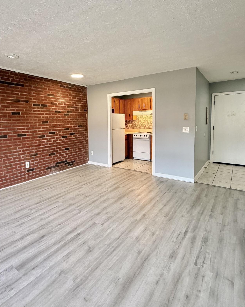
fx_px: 181
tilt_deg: -3.4
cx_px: 91
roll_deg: +0.8
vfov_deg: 79.9
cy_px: 131
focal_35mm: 20
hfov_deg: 67.0
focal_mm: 2.22
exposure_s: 1/120
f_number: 2.2
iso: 200
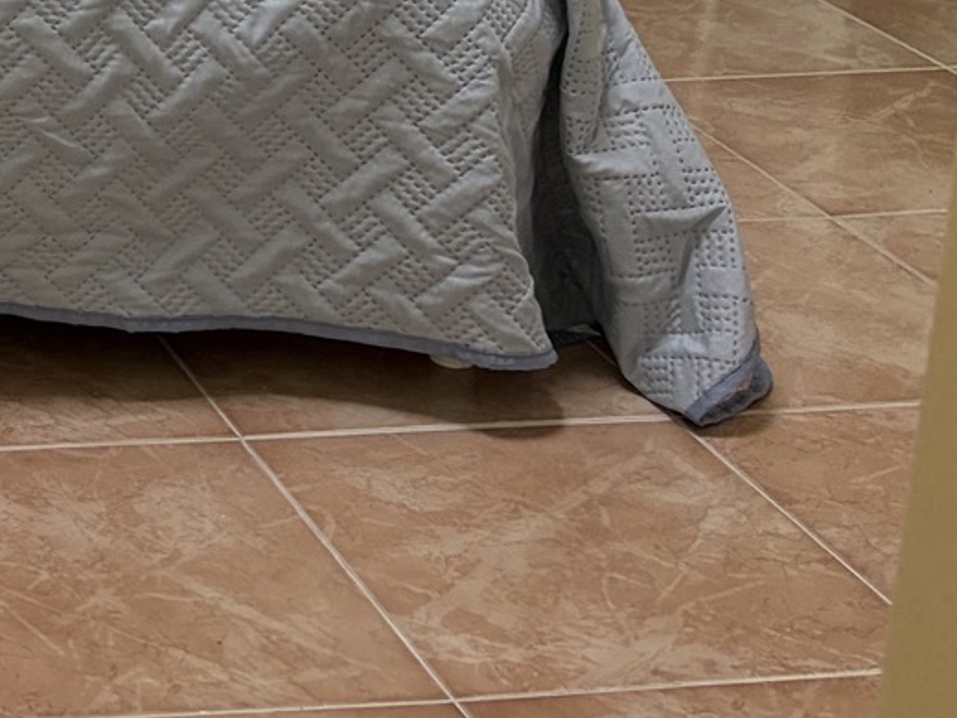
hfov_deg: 17.6
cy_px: -519
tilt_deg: -8.1
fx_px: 2654
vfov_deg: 13.9
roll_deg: +0.6
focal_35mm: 96
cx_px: -618
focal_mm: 5.96
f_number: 1.6
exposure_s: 1/50
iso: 100
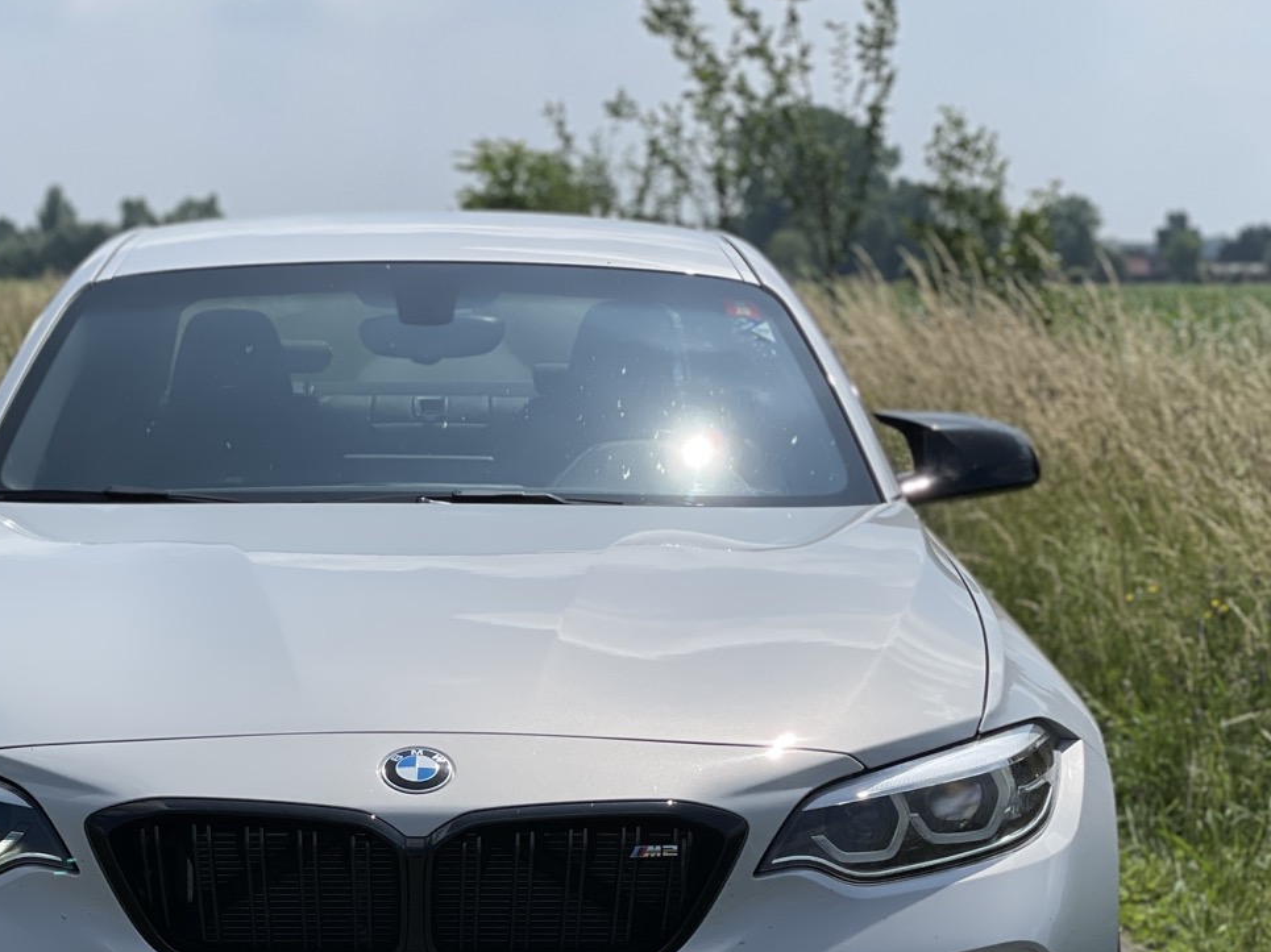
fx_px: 3670
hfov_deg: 19.6
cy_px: 817
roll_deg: -0.5
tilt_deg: -7.9
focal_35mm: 100
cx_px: 448
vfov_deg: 14.7
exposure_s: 1/4348
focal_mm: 6
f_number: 2
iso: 25
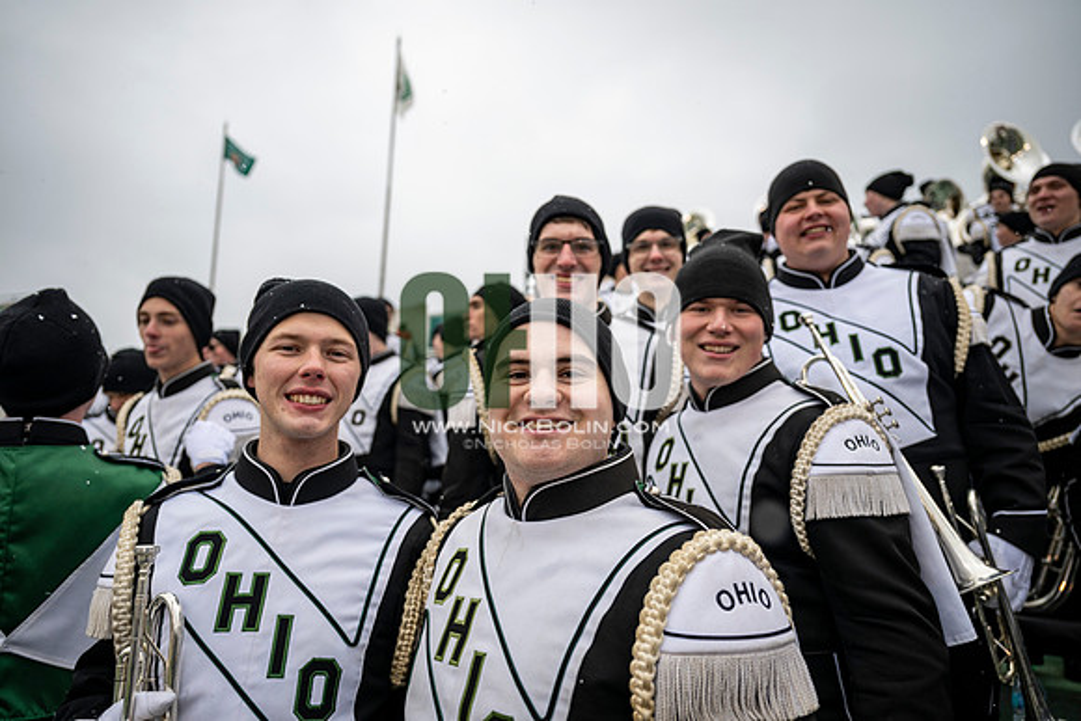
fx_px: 721
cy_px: 360
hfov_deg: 73.7
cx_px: 540
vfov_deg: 53.2
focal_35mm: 24
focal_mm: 24
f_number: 2.8
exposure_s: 1/500
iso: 160
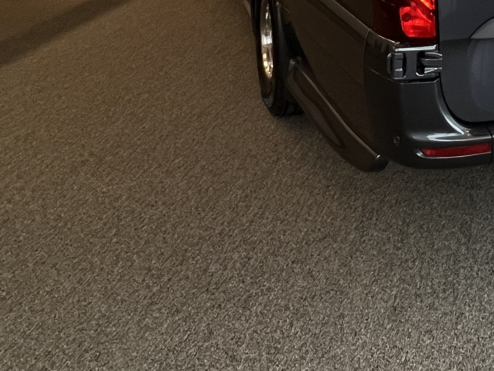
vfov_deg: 24.9
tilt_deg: -2.8
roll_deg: +0.3
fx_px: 685
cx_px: 518
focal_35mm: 48
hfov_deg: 35.1
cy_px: -150
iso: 250
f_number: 1.8
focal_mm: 1.57
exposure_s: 1/99
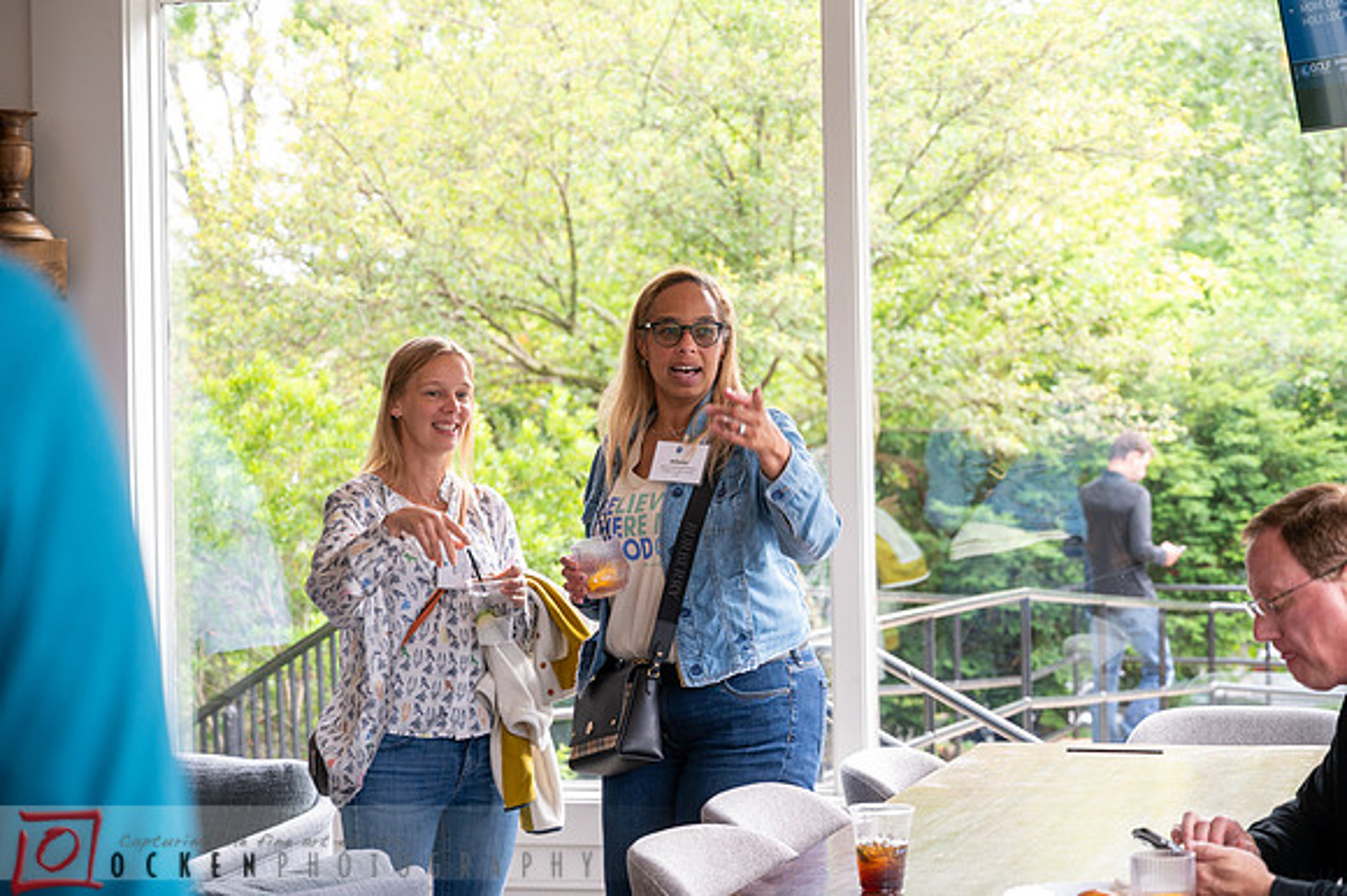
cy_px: 403
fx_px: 2952
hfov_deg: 25.7
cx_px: 738
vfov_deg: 17.3
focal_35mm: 79
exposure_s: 1/100
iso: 640
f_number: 4
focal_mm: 70
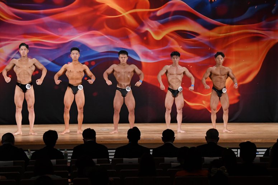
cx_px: 139
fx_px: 980
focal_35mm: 127
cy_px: 92
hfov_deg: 16.1
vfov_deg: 10.8
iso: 3200
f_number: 5.6
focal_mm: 85
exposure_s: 1/400
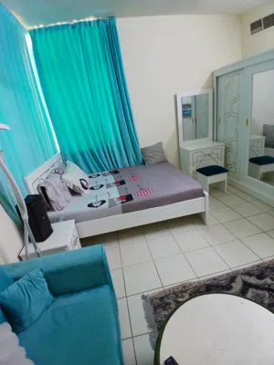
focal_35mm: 17
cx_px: 137
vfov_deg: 91.0
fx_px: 179
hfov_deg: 74.7
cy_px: 182
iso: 125
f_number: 2.2
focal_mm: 1.4
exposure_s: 1/33.3
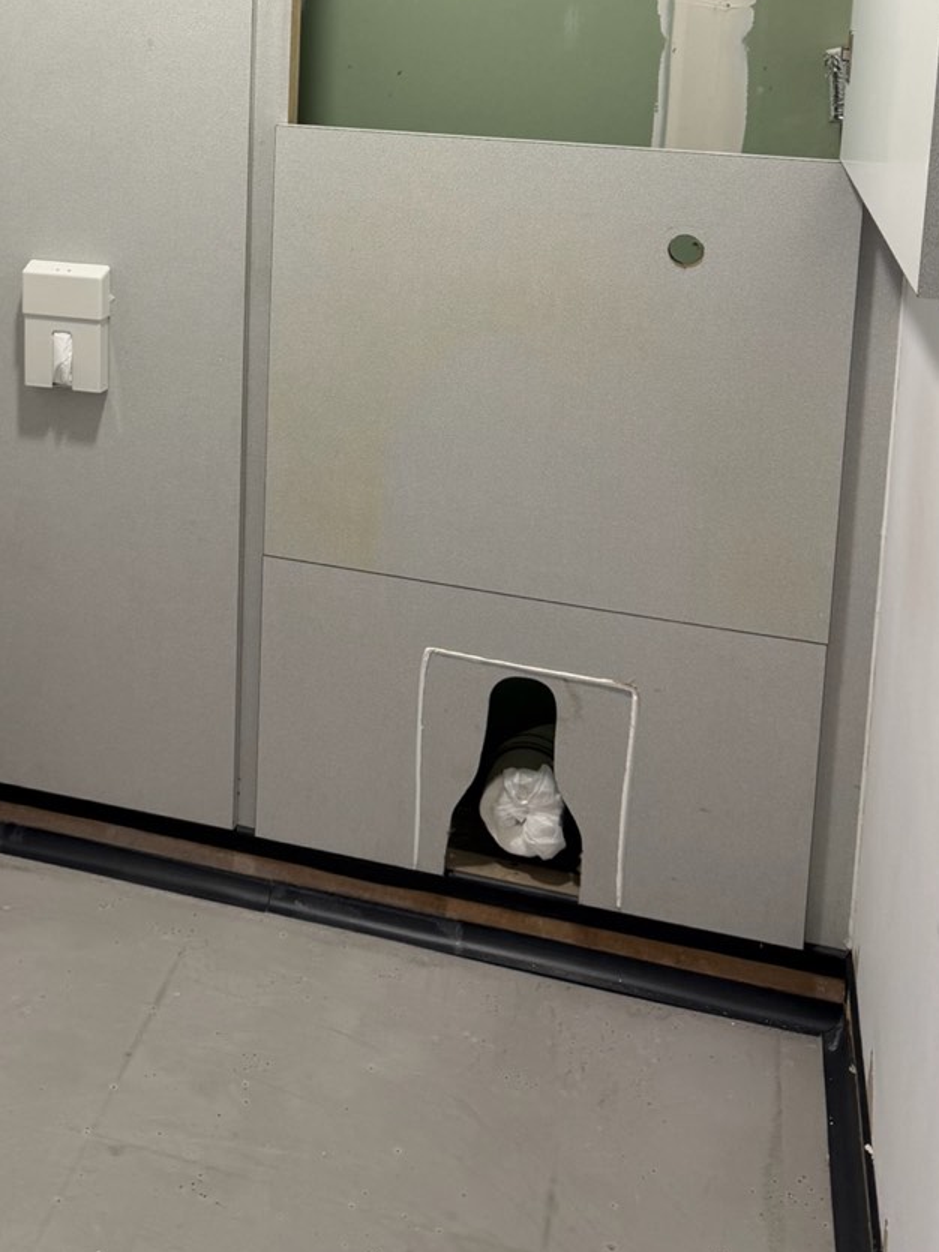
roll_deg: -1.0
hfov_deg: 30.4
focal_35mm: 46
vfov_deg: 38.2
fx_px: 1664
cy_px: 106
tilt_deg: -8.5
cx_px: 132
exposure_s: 1/100
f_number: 1.78
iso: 100
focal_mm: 6.76
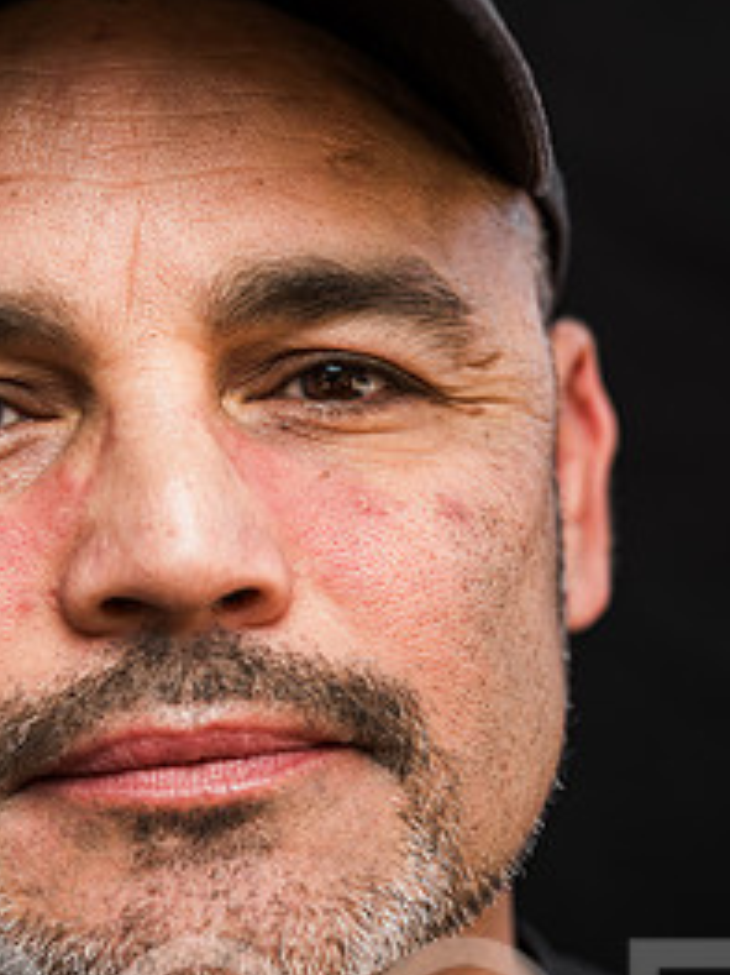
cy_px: 497
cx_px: 232
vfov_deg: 18.2
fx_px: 3039
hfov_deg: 13.7
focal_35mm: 108
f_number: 4
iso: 100
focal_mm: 80
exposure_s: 1/125
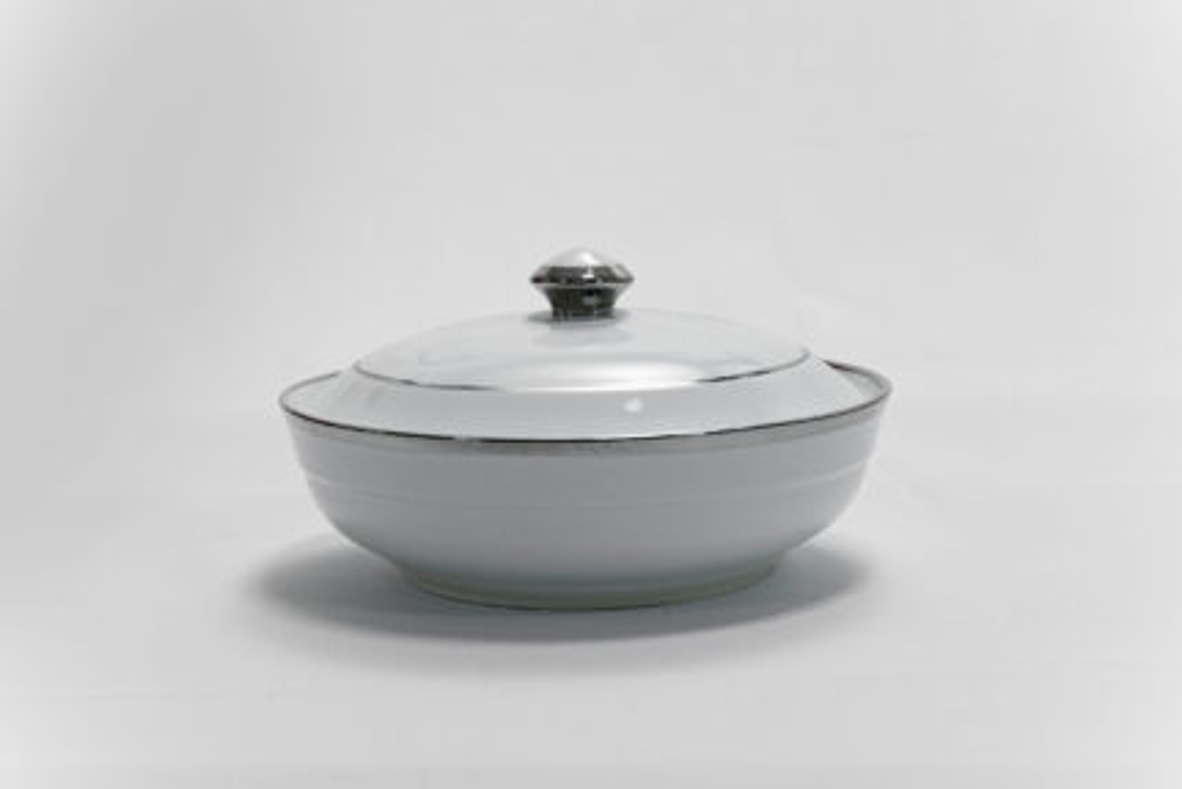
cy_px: 394
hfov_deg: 28.8
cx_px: 591
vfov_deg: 19.5
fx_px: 2299
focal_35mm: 70
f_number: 13
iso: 3200
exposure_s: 1/100
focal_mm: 70
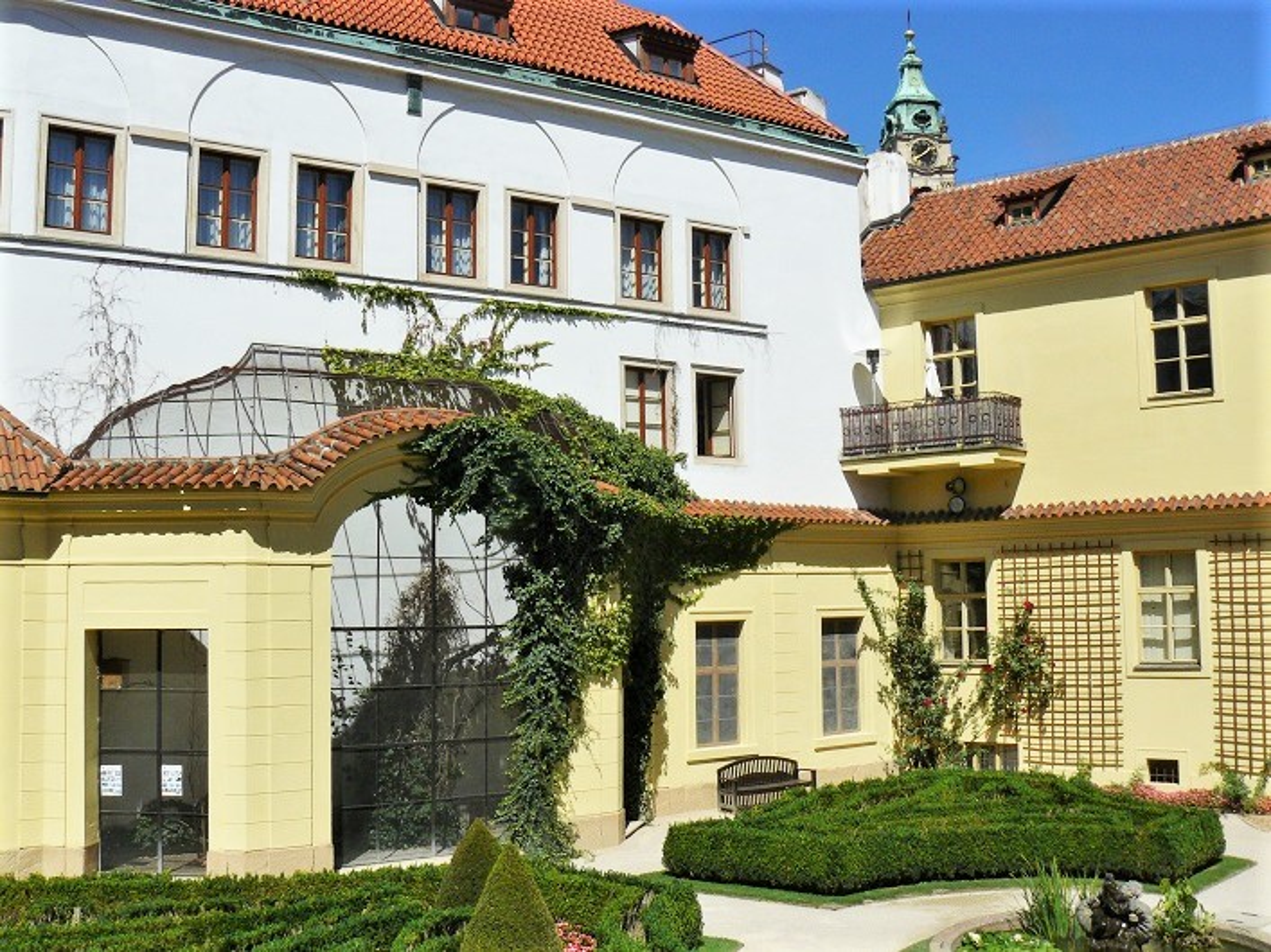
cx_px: 636
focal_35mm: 36
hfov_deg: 51.4
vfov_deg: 39.6
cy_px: 476
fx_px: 1322
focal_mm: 6
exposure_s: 1/500
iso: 100
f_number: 7.1
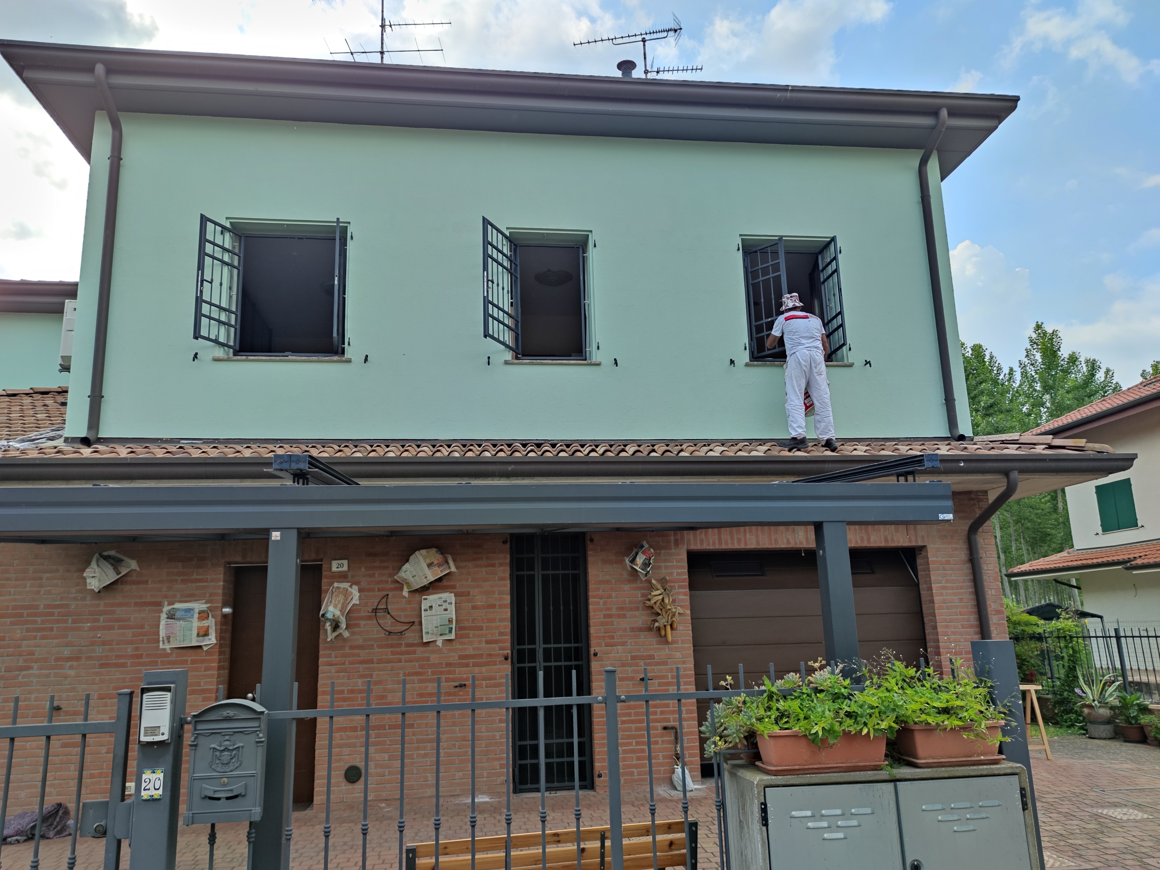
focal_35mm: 24
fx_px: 804
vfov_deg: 56.8
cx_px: 580
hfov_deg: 71.6
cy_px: 435
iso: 50
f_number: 1.69
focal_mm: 6.72
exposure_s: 1/597
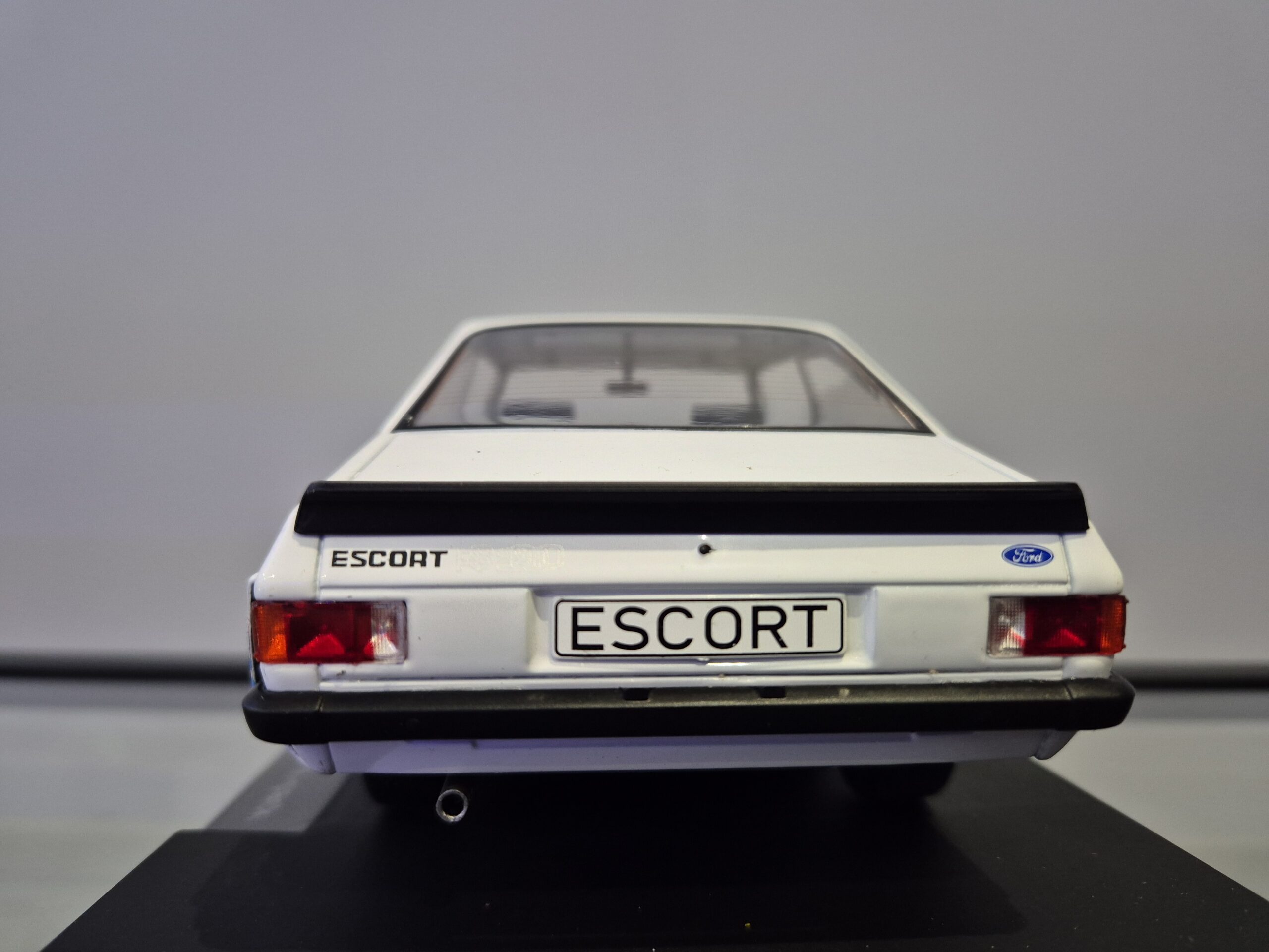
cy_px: 476
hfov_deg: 73.9
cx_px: 634
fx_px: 843
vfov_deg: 58.9
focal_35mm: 23
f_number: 1.8
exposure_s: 1/100
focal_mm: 5.4
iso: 500
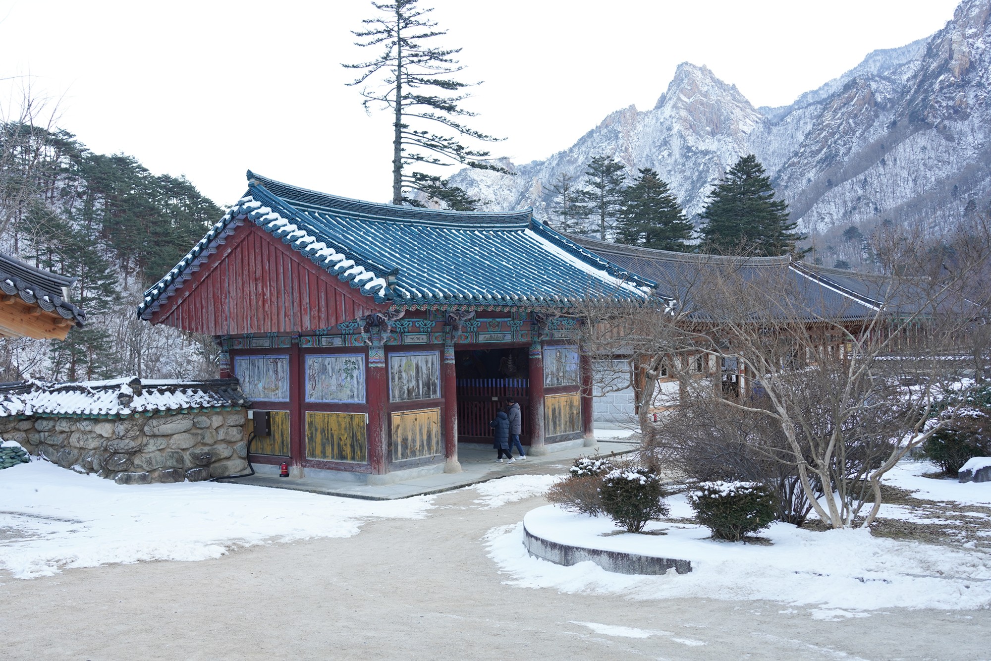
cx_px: 496
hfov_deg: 53.1
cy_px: 330
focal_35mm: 36
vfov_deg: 36.9
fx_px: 991
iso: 250
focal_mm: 36
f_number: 5
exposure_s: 1/100
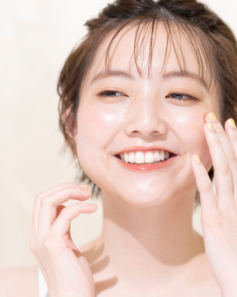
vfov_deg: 14.0
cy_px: 132
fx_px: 1210
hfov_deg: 11.2
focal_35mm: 138
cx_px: 150
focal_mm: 85
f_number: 1.8
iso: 400
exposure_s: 1/640
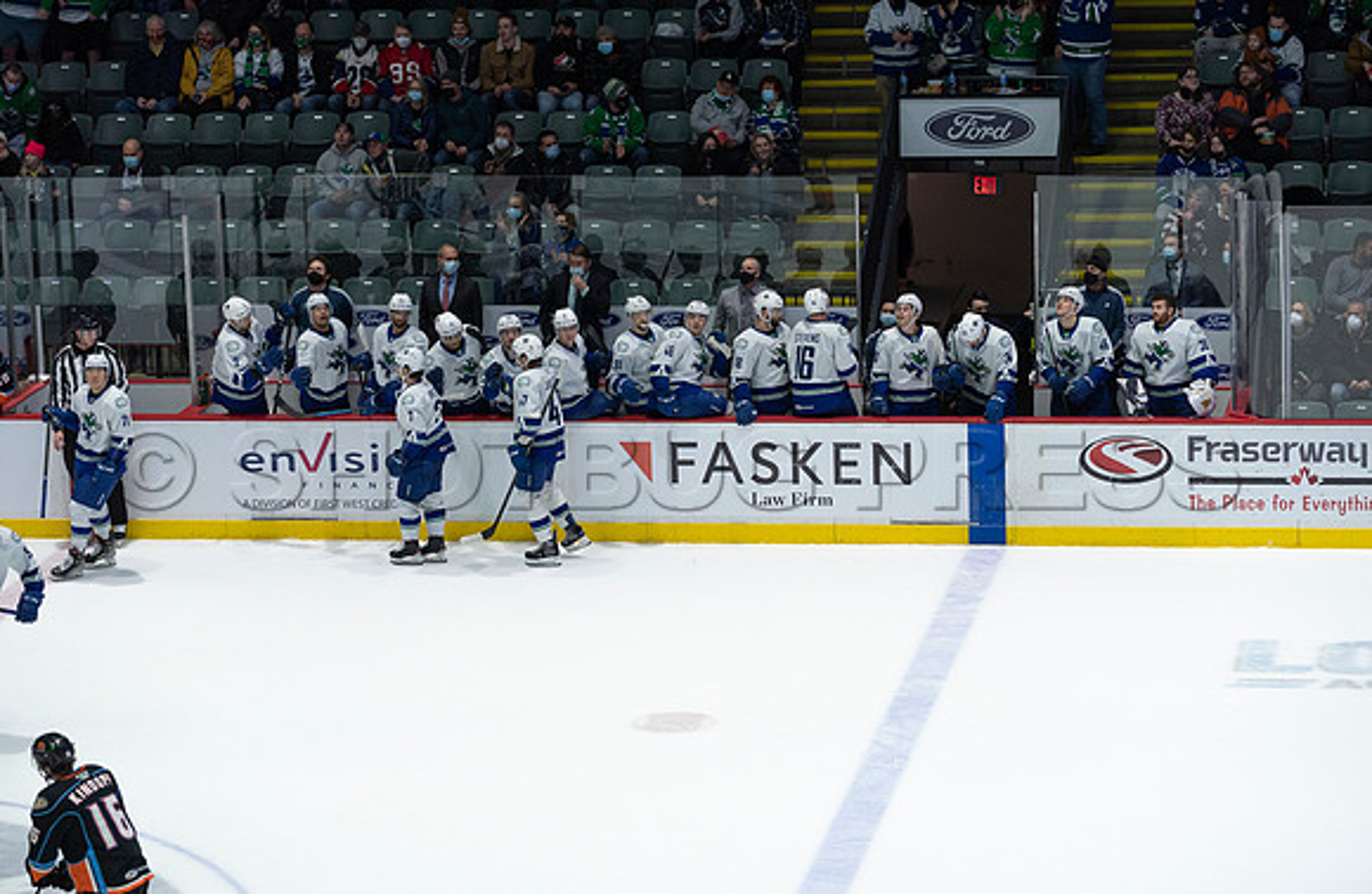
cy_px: 438
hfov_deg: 15.7
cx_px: 686
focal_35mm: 131
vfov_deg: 10.3
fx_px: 4970
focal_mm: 130
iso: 1250
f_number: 4
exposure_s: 1/800
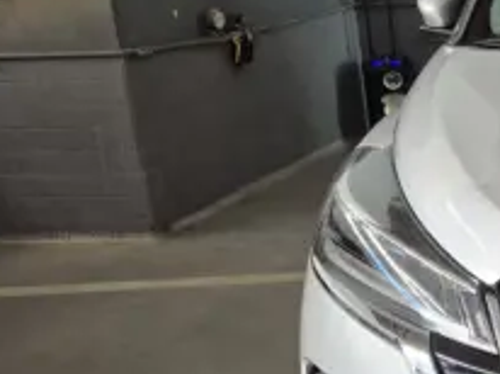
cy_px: 175
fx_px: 967
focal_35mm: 67
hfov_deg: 23.8
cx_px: 721
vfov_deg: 21.9
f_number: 1.8
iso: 160
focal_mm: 5.4
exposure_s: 1/120
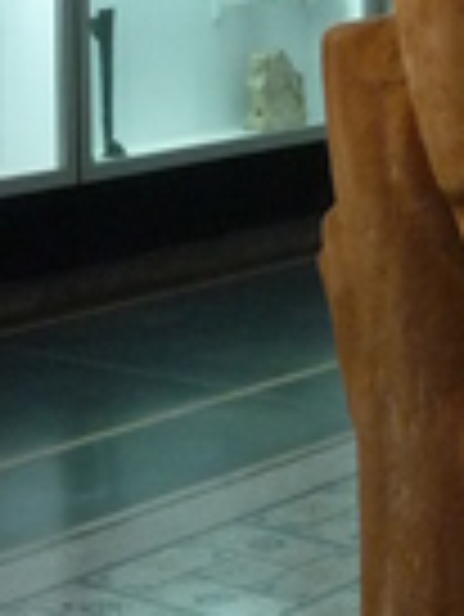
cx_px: 500
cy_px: -171
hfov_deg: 12.2
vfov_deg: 15.6
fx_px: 2141
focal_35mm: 120
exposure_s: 1/30
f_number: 3.3
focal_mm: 4.7
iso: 250
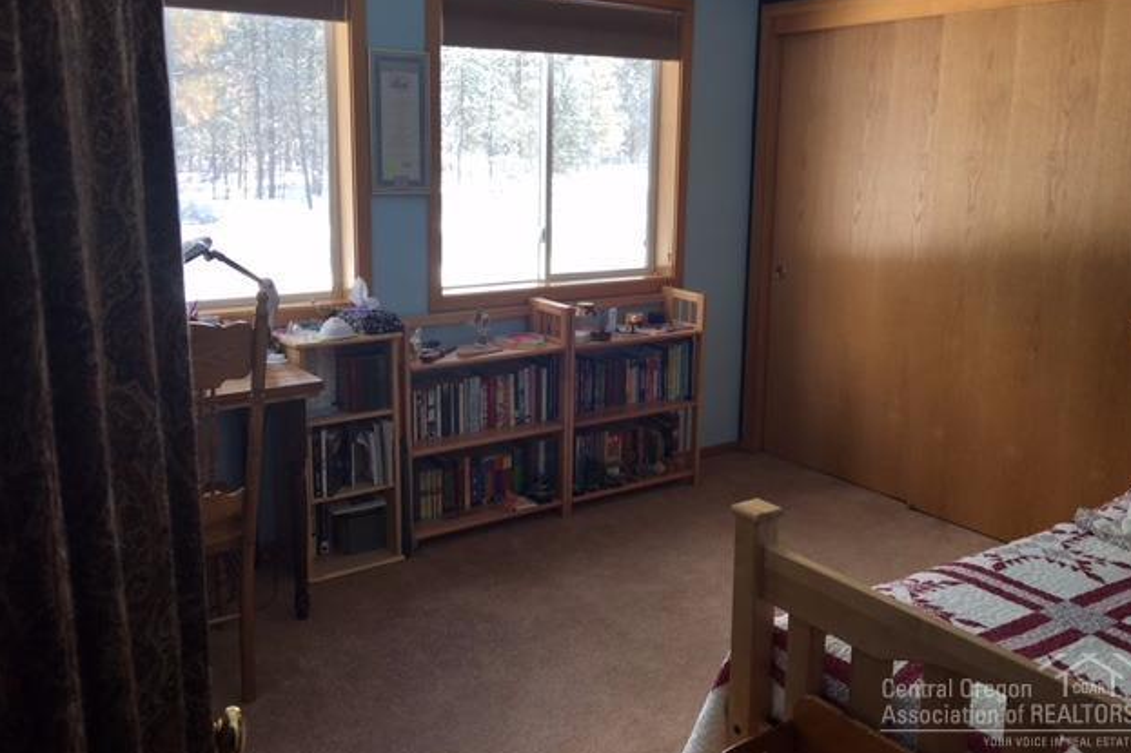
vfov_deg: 42.2
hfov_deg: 60.3
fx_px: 974
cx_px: 575
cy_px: 330
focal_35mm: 31
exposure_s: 1/60
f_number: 2.2
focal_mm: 4.15
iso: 25
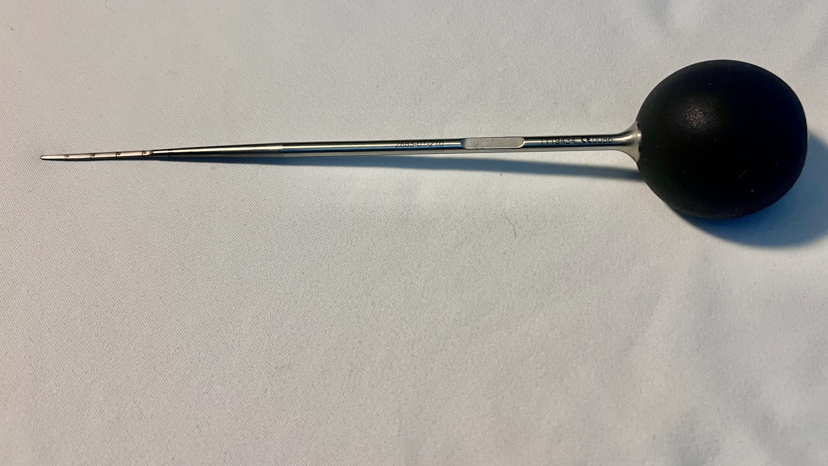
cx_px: 410
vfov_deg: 39.9
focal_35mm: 29
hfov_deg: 66.1
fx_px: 637
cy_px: 173
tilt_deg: -59.0
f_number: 1.5
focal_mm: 5.7
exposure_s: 1/60
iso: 100
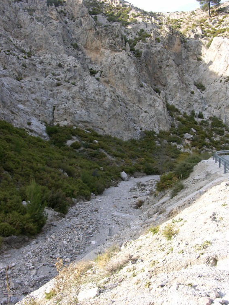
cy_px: 154
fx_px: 318
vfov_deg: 51.4
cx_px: 116
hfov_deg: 39.6
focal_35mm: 36
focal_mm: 8.9
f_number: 4
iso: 50
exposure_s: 1/97.7
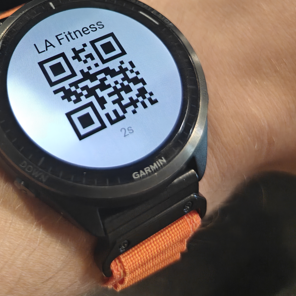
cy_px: 13
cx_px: 92
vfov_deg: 36.0
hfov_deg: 38.6
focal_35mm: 43
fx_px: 416
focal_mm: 6.06
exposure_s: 1/120
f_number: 1.6
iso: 1250
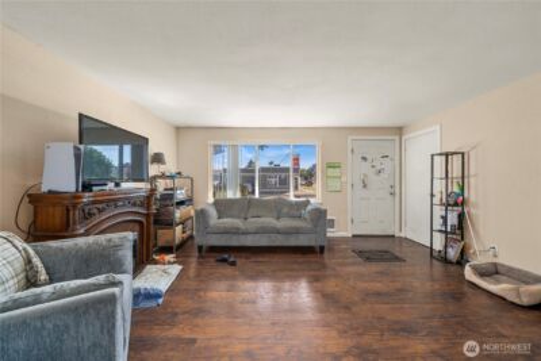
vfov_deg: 90.1
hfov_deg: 112.6
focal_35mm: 12
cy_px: 180
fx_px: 180
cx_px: 270
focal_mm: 12
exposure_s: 1/20
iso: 1000
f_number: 8
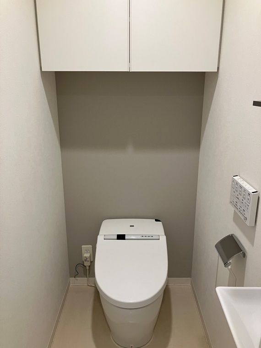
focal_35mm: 28
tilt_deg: -17.0
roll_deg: -0.2
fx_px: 281
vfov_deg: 63.4
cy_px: 174
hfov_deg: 49.7
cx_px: 130
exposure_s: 1/50
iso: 80
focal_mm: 3.99
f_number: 1.8
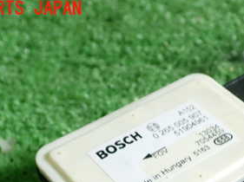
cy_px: 193
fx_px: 542
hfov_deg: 25.1
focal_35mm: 77
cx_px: 184
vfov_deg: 18.5
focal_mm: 6.37
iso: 200
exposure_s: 1/40
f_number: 2.5
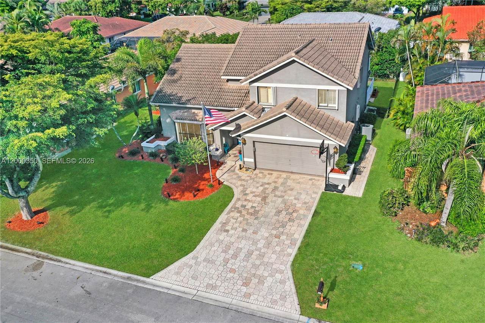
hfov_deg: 65.5
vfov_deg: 46.4
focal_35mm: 28
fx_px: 377
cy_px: 162
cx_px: 242
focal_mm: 10.26
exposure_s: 1/800
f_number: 6.3
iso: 100
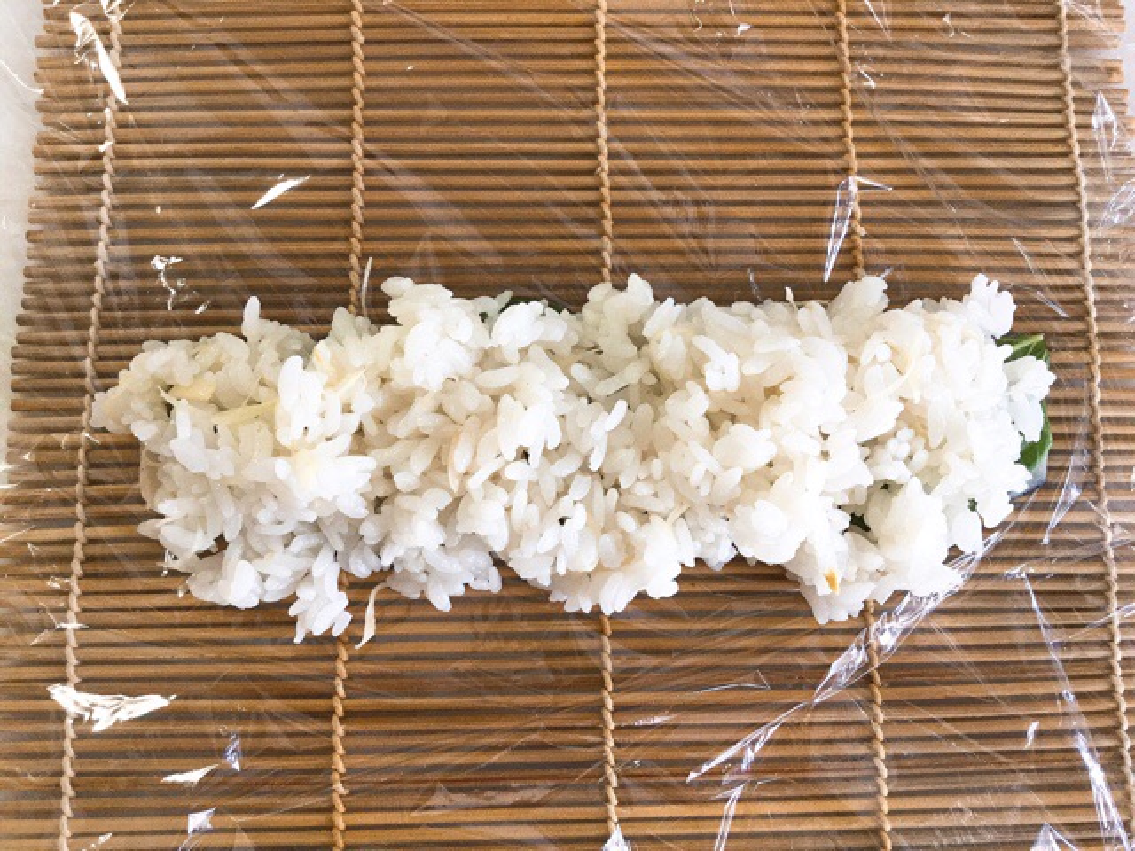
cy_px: 426
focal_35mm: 31
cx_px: 568
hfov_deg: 58.4
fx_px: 1016
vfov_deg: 45.4
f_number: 2.4
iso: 40
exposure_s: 1/30
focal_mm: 3.3
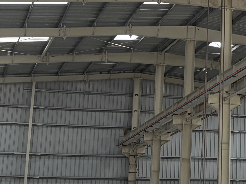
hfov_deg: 16.4
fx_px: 810
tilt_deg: +19.0
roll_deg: +1.2
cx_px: 315
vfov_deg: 12.7
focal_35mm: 114
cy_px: -29
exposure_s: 1/184
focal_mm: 5.96
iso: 50
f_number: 1.6
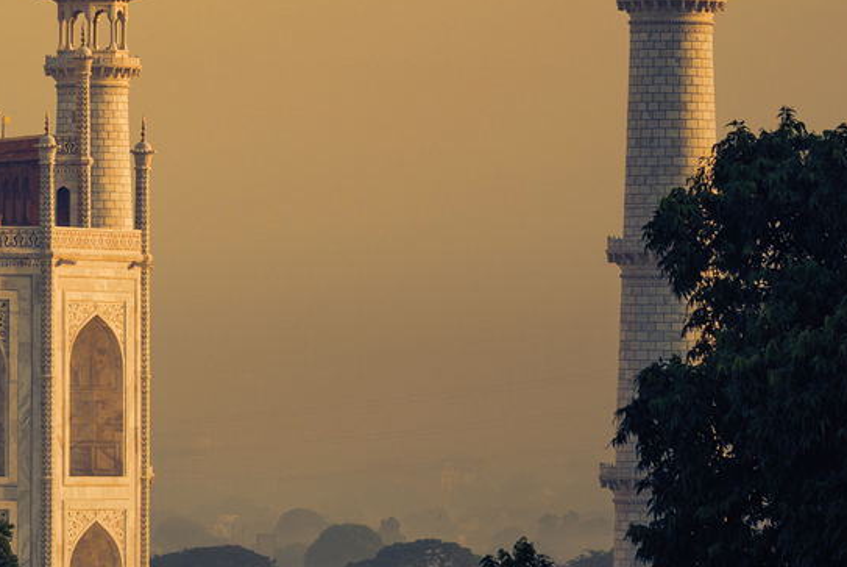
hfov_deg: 4.1
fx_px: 11702
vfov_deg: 2.8
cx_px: -519
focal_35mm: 497
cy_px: -27
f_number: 8
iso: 100
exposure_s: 1/160
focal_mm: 135
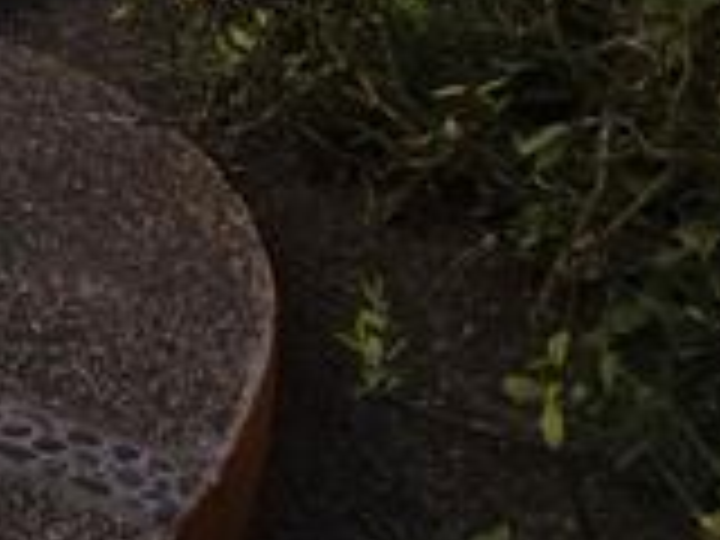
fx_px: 1726
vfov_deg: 13.5
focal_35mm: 83
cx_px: -220
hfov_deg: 21.3
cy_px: -711
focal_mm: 2.2
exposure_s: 1/2043
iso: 50
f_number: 2.2
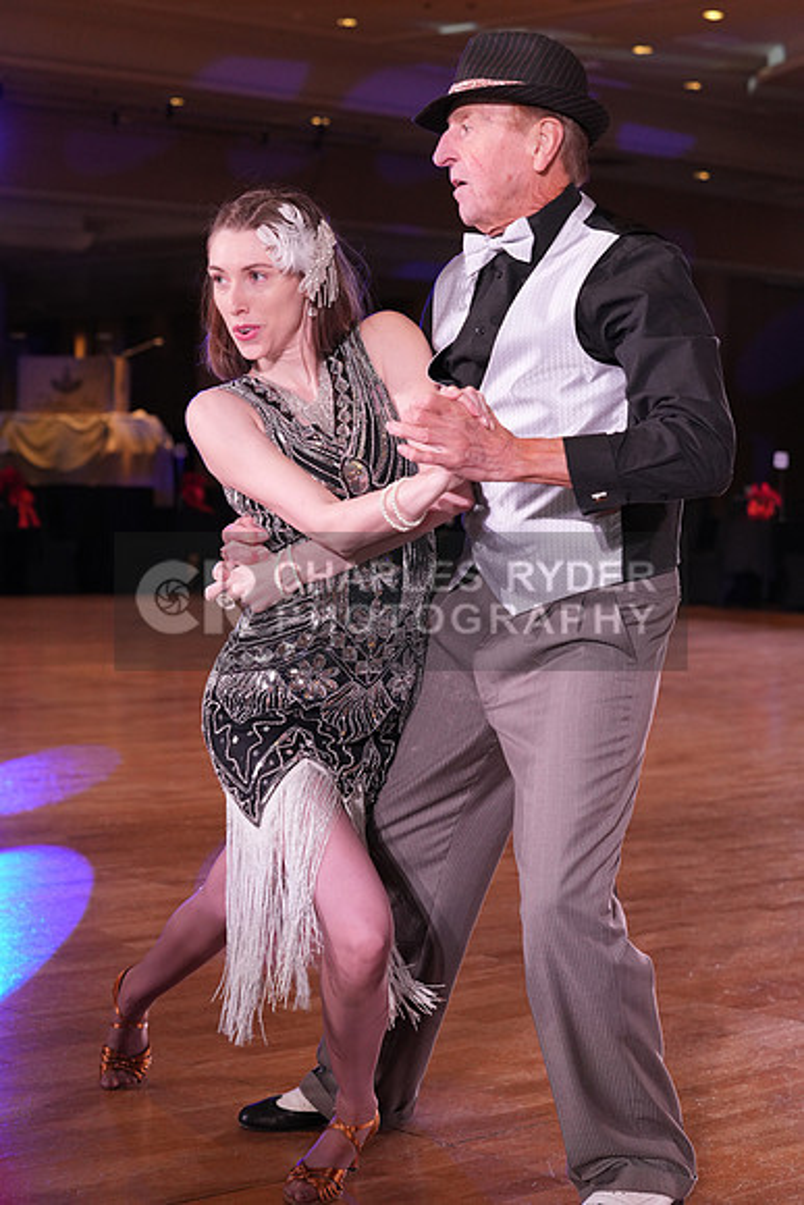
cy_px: 602
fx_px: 2343
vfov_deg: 28.8
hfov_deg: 19.5
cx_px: 402
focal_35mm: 70
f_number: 5
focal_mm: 70
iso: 2000
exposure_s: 1/200
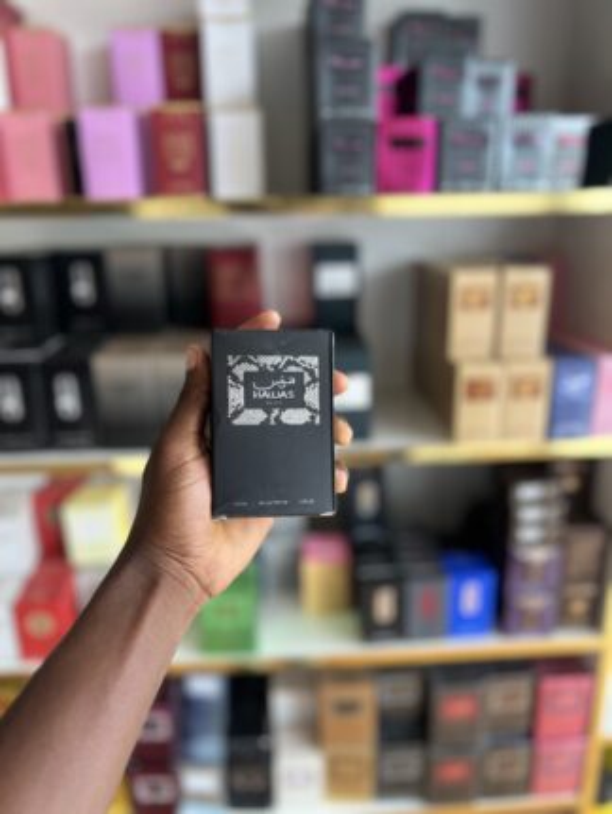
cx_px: 306
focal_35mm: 26
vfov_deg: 67.3
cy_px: 407
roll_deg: +2.9
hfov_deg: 53.1
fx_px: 612
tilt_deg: -17.2
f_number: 1.5
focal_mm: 5.7
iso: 32
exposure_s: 1/100
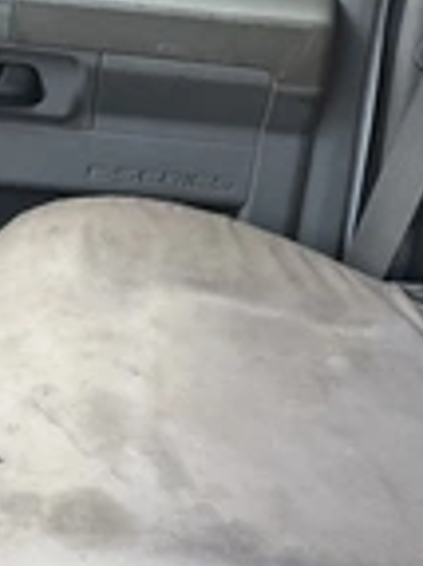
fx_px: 1322
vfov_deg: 23.8
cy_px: 127
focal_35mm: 81
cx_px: 253
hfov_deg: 18.2
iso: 32
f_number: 1.8
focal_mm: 3
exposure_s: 1/130
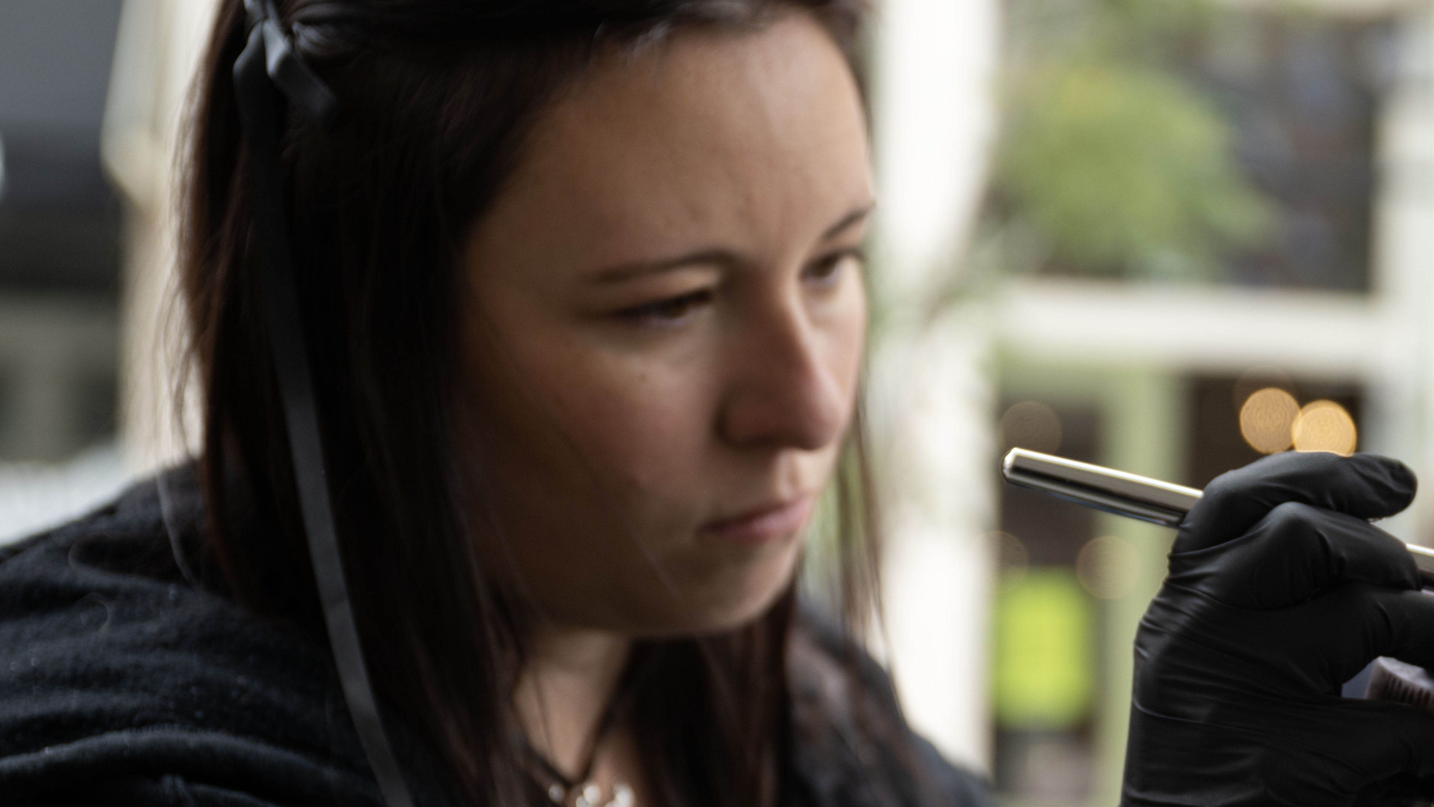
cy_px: 765
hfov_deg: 22.5
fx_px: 3498
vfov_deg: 13.0
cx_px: 1354
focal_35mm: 92
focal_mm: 41
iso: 100
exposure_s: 1/250
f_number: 2.8
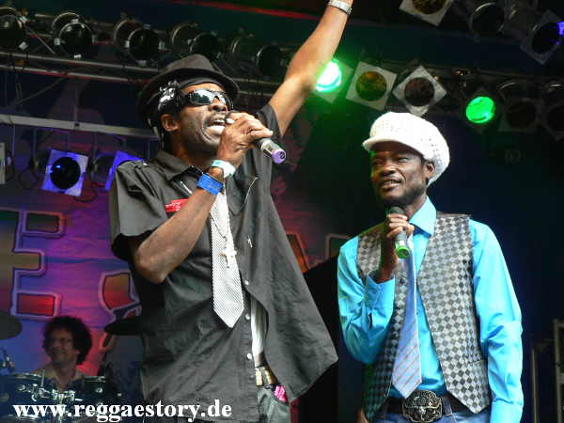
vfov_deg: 16.8
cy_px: 212
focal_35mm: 88
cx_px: 282
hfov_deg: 22.3
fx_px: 1434
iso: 64
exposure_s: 1/30
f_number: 3.2
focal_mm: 15.2
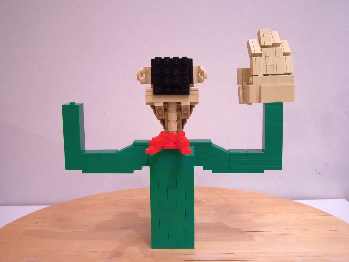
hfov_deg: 46.8
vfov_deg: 36.0
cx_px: 174
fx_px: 403
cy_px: 131
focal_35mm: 40
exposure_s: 1/4
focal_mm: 6.7
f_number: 2.8
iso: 80
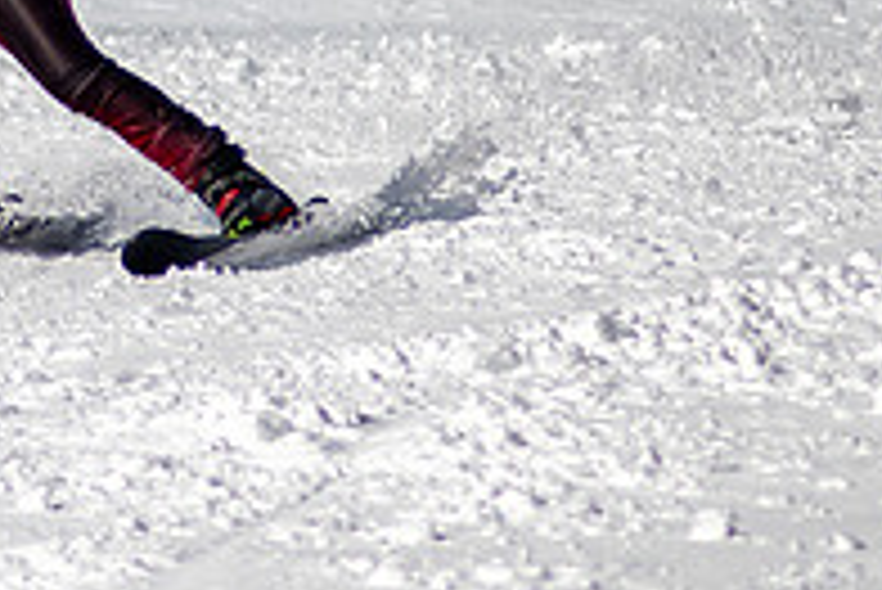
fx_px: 48937
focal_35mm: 1996
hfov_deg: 1.0
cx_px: -237
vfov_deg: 0.7
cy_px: -96
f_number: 2.8
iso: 100
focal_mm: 300
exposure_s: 1/6400
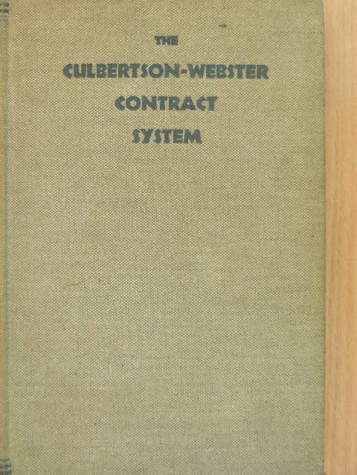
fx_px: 963
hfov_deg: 21.0
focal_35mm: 70
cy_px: 238
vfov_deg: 27.8
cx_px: 178
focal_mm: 11.7
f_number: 3.5
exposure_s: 1/19
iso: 200
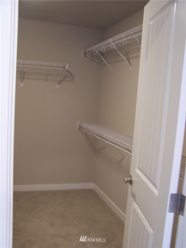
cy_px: 124
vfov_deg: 49.0
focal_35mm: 38
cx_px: 93
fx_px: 272
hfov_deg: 37.7
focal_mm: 6.3
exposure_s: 1/10
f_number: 2.8
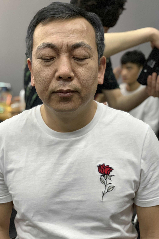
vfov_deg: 36.2
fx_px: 364
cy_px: 120
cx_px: 68
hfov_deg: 24.6
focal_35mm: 55
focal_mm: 6
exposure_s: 1/33
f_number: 2.4
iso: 400
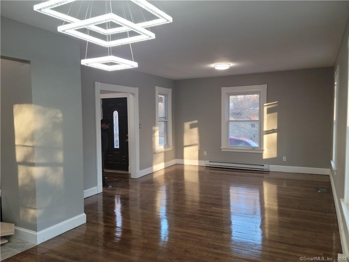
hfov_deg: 63.4
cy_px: 131
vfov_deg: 49.7
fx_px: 282
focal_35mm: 28
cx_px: 174
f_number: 2
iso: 80
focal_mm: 5.9
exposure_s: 1/60
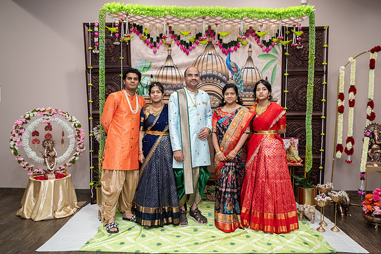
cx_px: 190
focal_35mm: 29
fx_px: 310
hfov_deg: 63.2
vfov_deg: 44.6
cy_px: 127
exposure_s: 1/160
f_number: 3.5
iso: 1000
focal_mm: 28.5
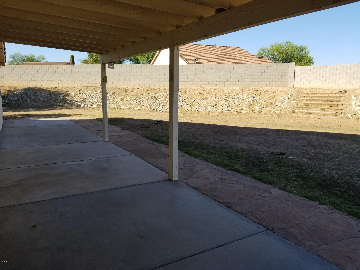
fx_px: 270
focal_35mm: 26
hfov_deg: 67.3
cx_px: 180
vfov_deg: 53.1
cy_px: 135
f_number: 1.7
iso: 50
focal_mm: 4.3
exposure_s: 1/1412
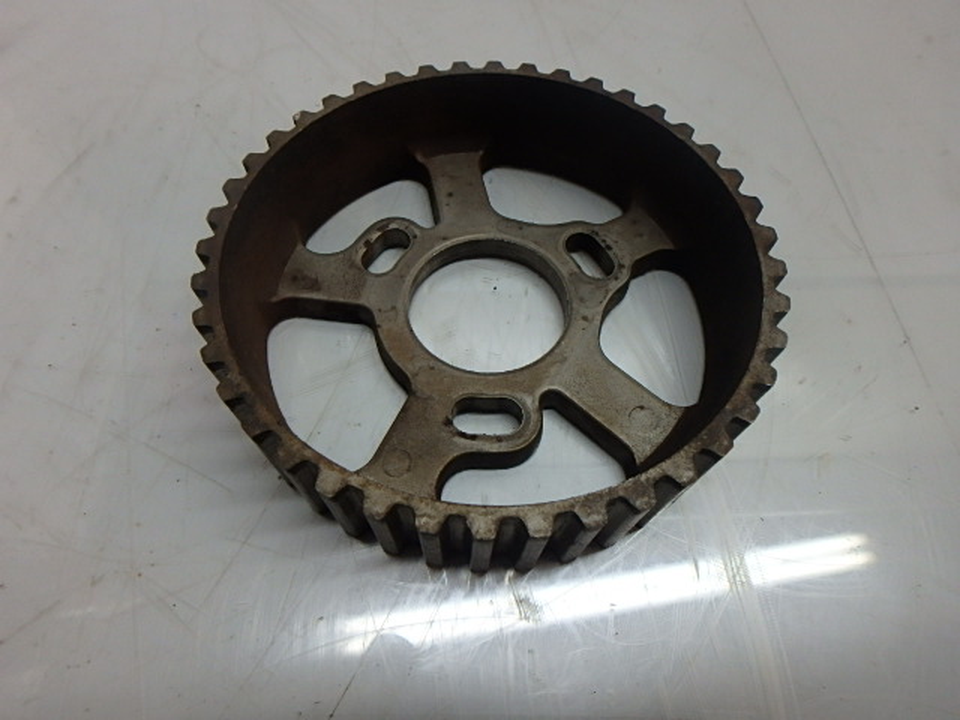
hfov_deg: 79.0
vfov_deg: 63.4
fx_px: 582
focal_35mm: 21
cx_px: 480
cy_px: 360
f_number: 3.5
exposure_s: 1/60
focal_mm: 3.7
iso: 200
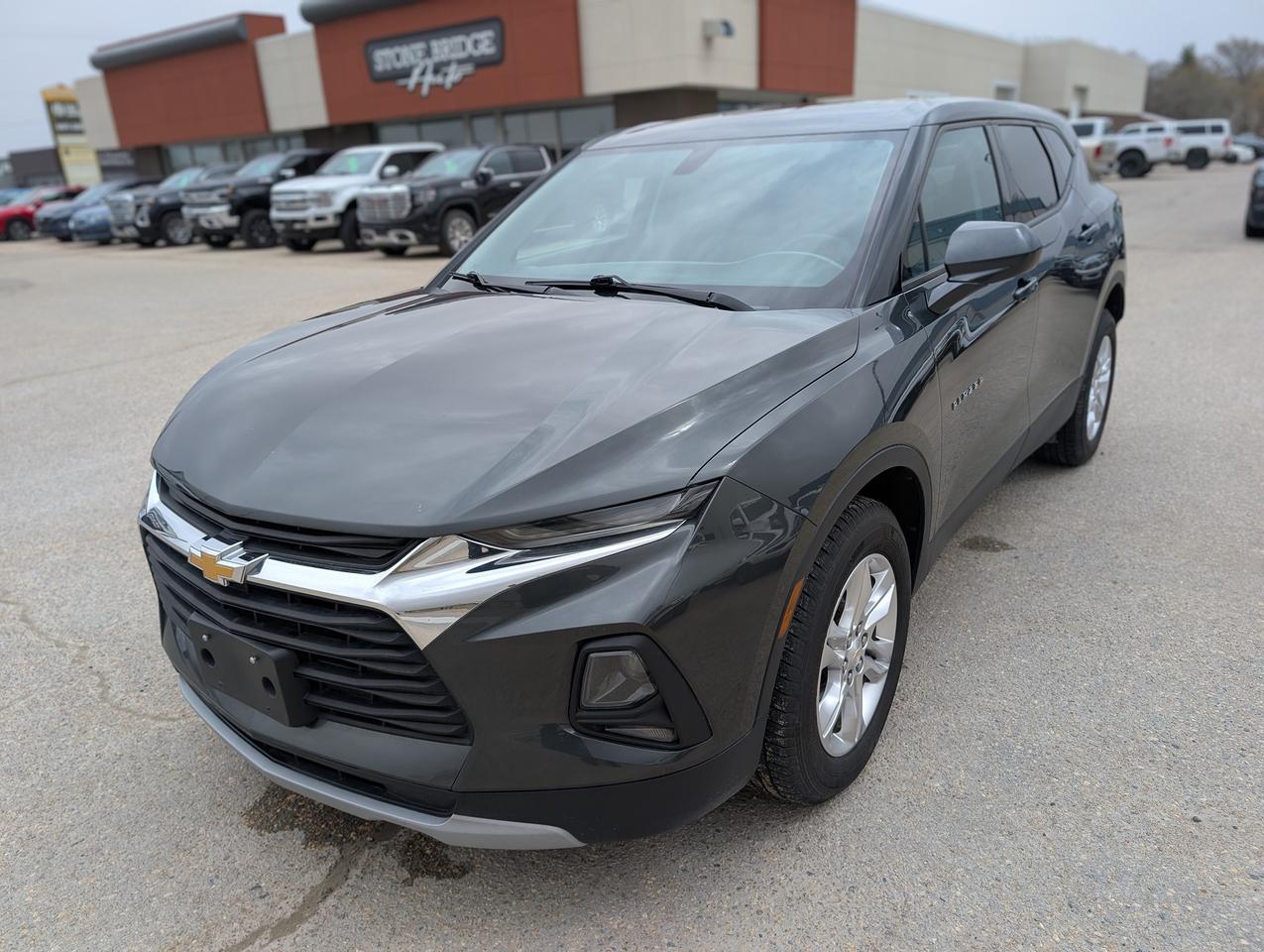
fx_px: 878
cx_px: 632
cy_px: 476
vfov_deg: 56.9
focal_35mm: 24
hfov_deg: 71.5
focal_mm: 6.9
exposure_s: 1/522
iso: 19
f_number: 1.68
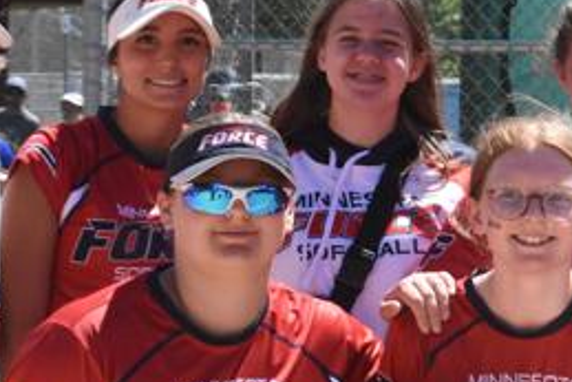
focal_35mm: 190
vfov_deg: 7.2
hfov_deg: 10.3
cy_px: 213
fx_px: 3020
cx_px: 947
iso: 1800
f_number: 7.1
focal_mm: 32
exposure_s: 1/4000
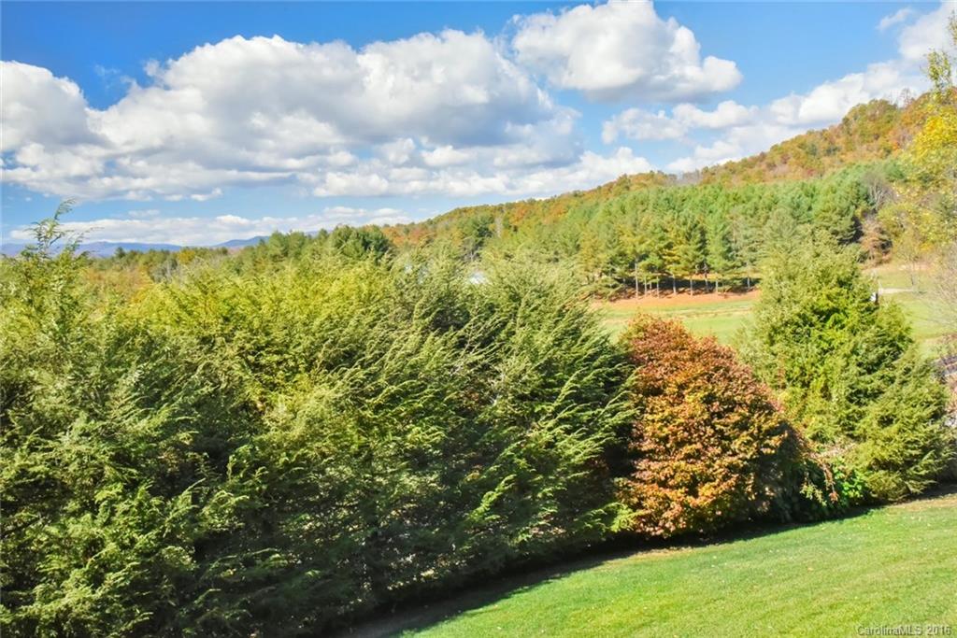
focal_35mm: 38
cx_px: 478
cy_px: 319
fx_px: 1010
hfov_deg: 50.7
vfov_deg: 35.1
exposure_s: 1/400
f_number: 20
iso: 4000
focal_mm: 38
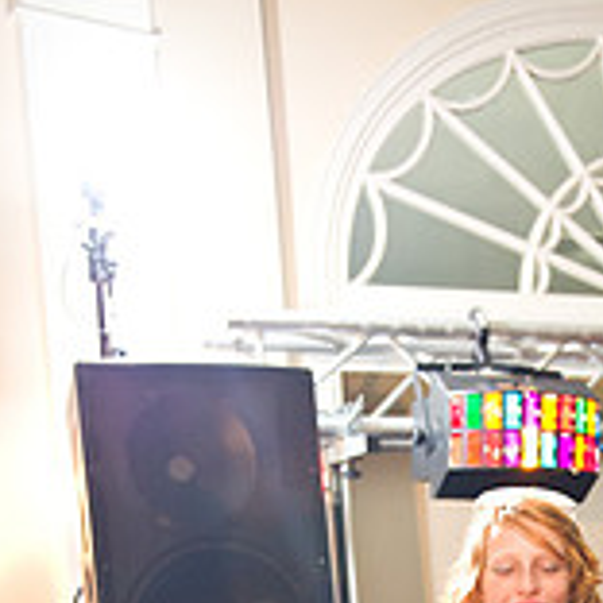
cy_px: 804
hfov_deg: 20.7
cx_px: 470
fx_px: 1636
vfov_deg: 19.2
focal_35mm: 83
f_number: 3.2
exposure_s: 1/125
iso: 1600
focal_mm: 34
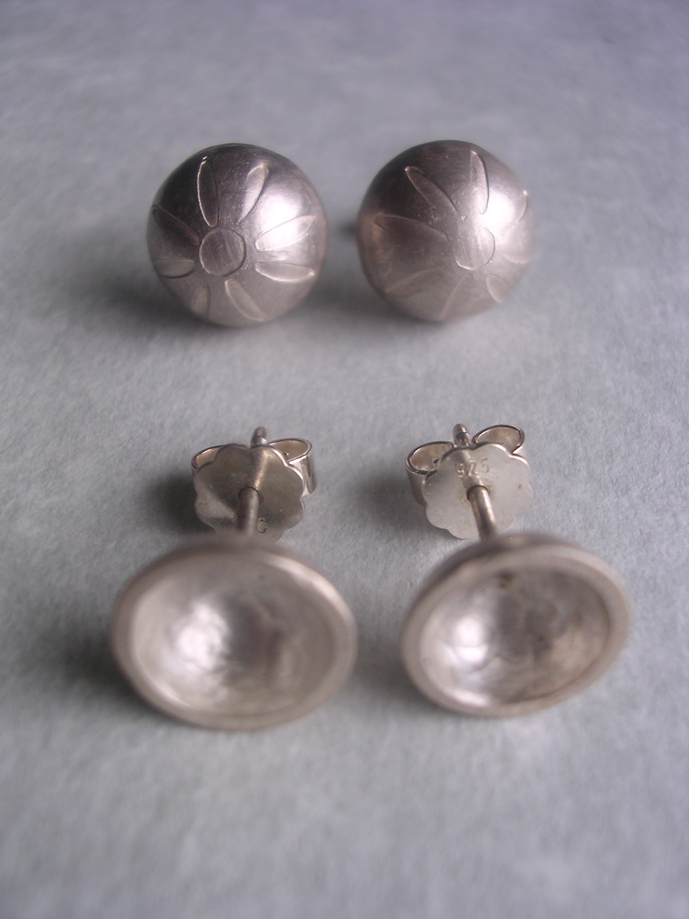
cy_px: 460
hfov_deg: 37.7
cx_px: 344
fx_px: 1008
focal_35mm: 38
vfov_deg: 49.0
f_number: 2.8
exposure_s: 1/56.5
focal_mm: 5.8
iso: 100
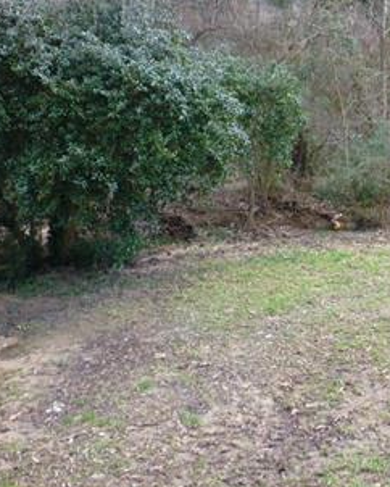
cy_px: 168
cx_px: 482
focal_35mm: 60
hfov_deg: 23.1
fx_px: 865
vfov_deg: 31.2
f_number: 3.3
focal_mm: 5.2
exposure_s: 1/30
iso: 80
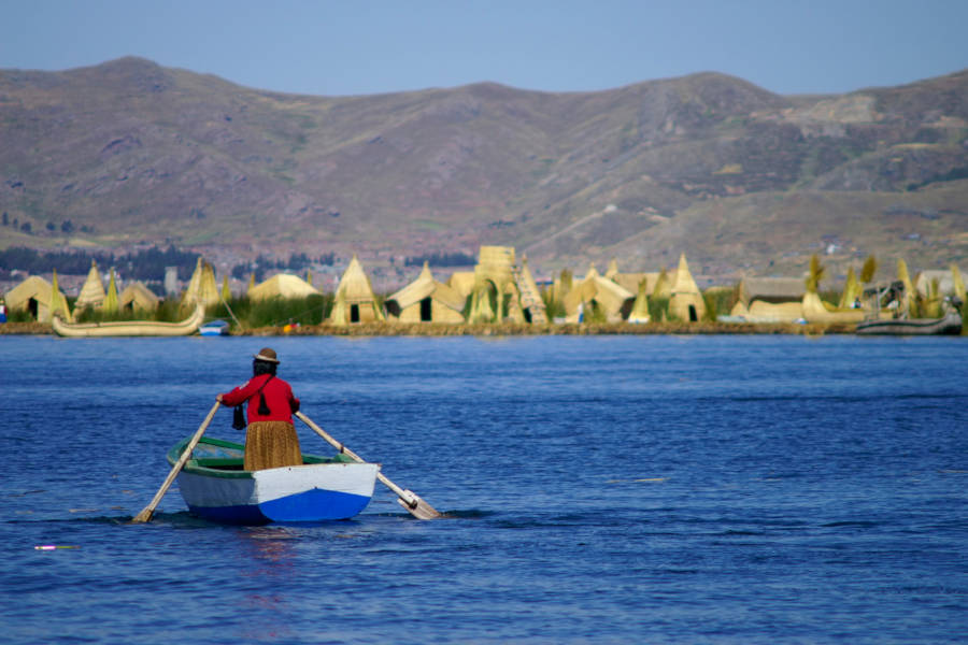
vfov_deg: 4.4
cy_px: 322
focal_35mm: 315
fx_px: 8469
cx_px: 484
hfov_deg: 6.5
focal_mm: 210
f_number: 4
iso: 100
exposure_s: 1/2000
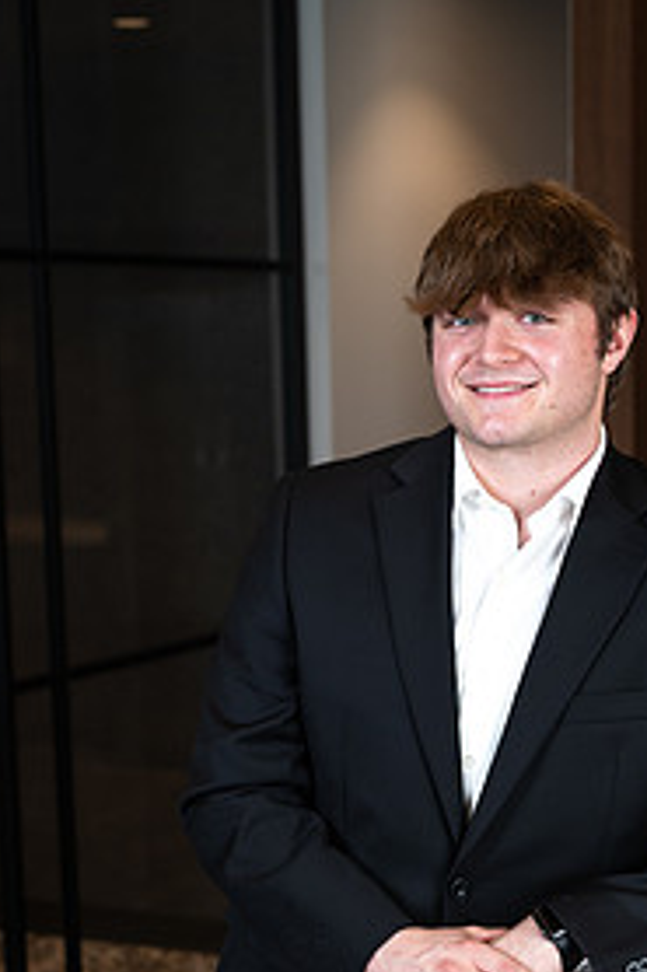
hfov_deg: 16.8
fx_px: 2186
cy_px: 755
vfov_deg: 24.7
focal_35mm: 81
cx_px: 469
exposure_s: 1/125
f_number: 4.5
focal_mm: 50
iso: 100
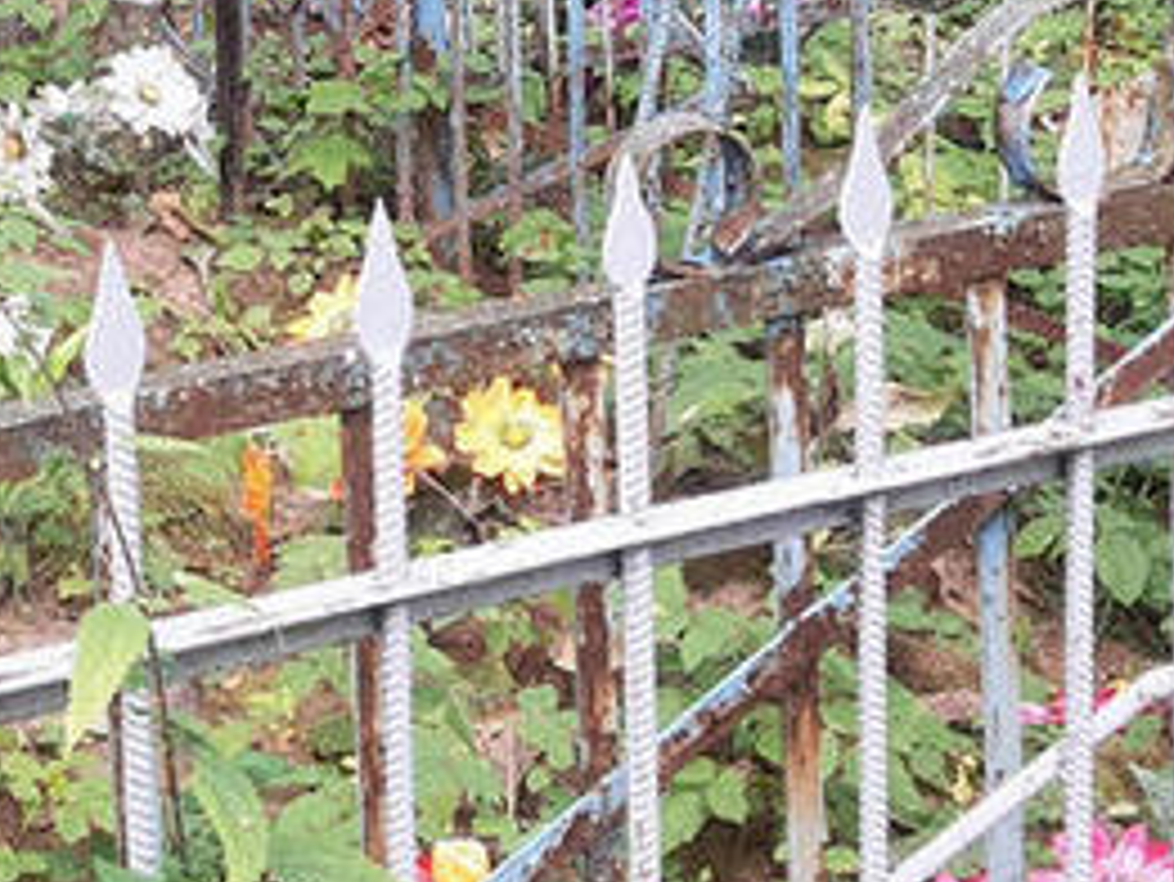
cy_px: -104
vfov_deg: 14.2
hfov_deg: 18.9
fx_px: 3461
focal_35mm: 102
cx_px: 72
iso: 125
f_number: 1.7
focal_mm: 4.32
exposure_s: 1/120
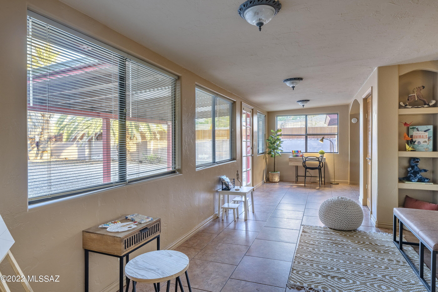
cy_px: 146
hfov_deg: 84.0
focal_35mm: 20
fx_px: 243
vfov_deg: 61.9
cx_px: 219
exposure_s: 1/13
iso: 200
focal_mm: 20
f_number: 9
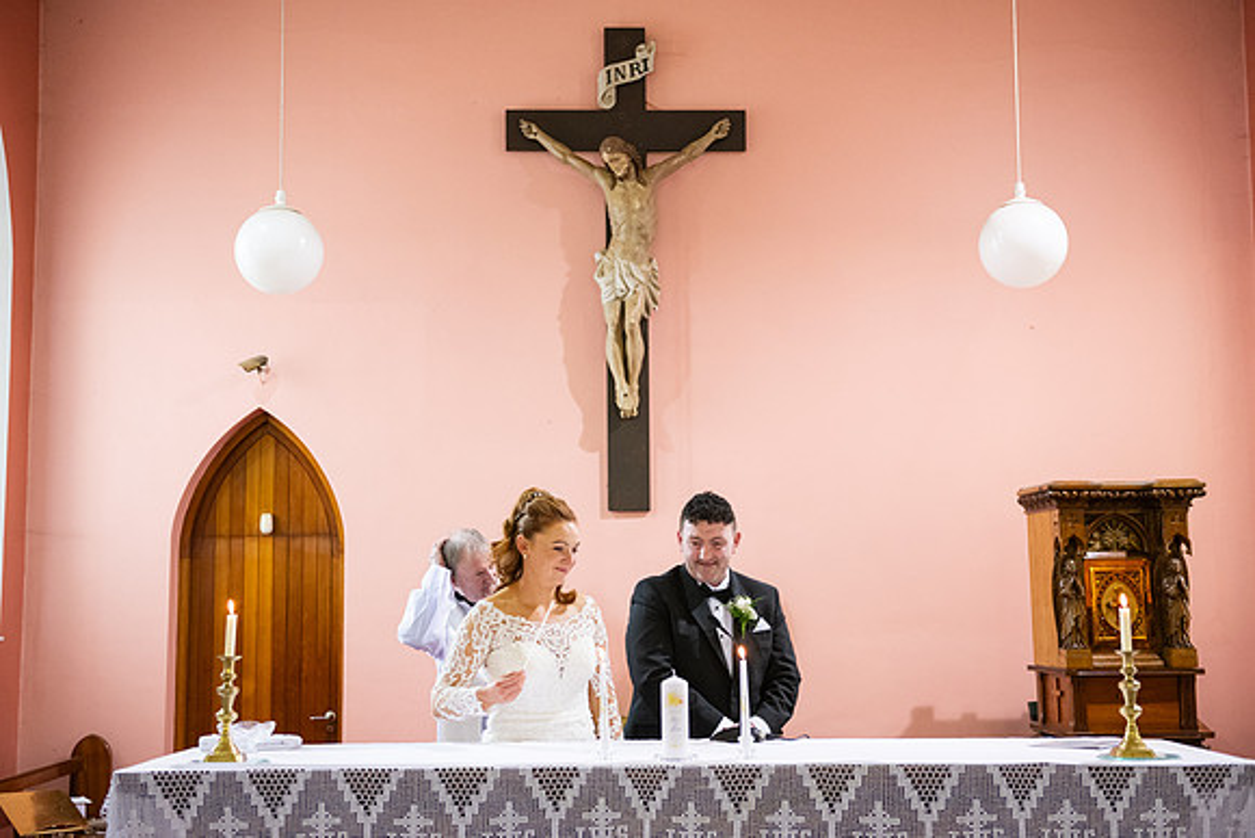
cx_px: 628
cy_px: 419
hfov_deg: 42.8
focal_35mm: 46
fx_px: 1603
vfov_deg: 29.3
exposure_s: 1/160
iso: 1250
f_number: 3.5
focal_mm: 45
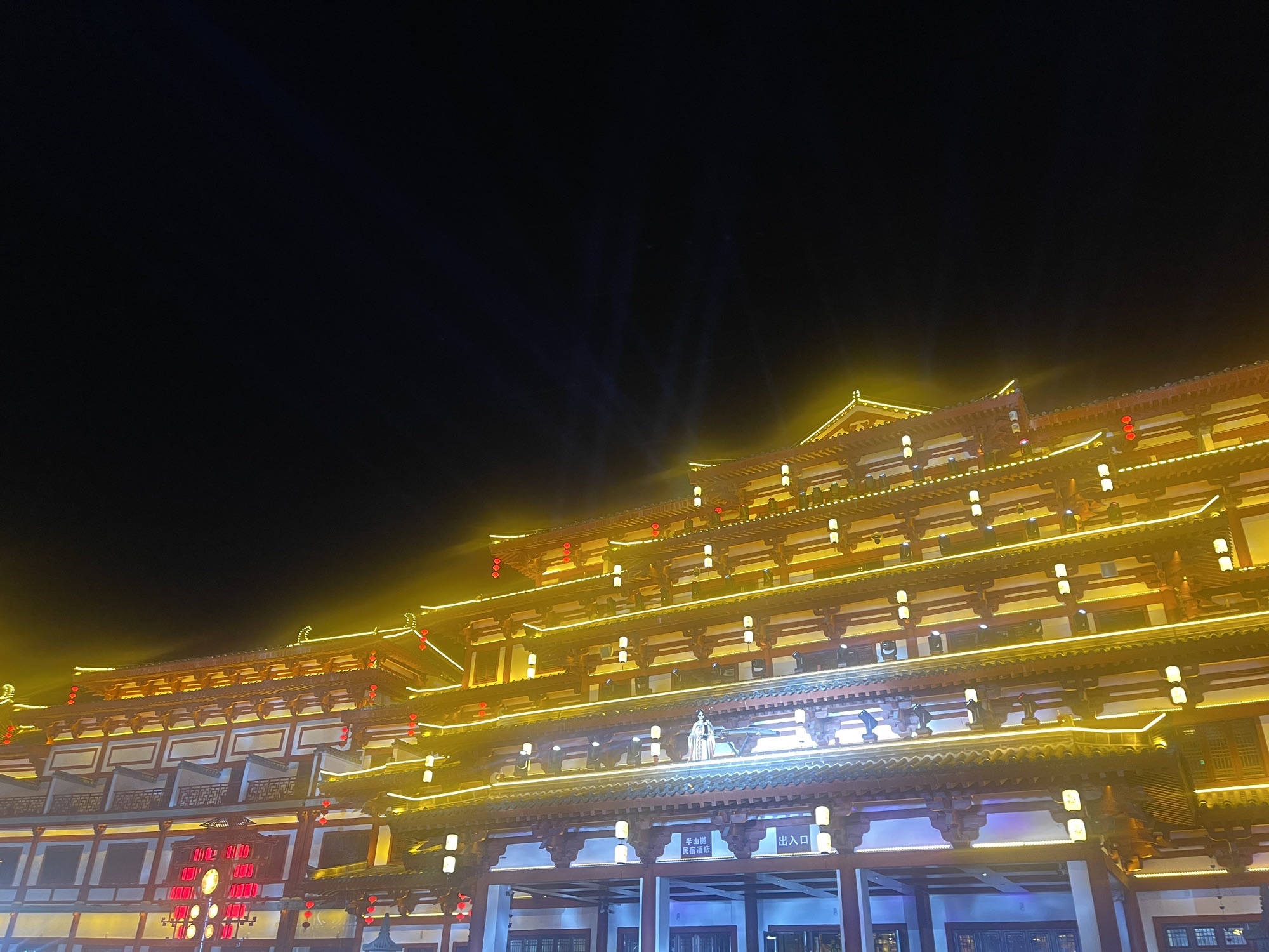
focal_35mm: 26
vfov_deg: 53.1
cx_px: 634
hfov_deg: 67.3
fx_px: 953
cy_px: 476
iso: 200
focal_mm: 5.1
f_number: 1.6
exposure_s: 1/50
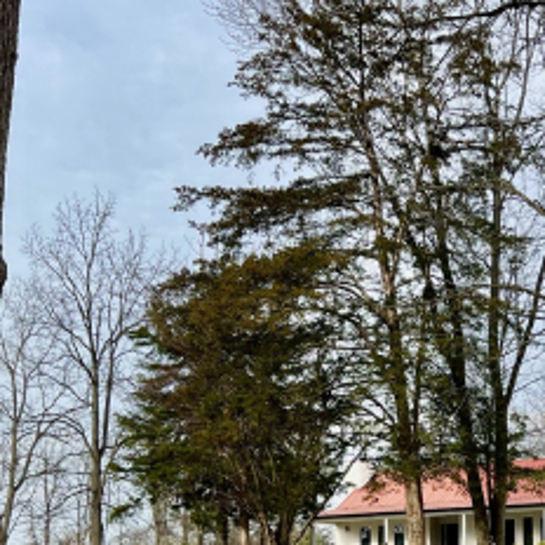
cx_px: 483
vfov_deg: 25.4
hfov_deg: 25.4
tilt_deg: +6.0
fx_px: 1176
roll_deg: +0.0
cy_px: 475
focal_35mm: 66
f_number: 1.5
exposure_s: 1/2045
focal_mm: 5.7
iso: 50
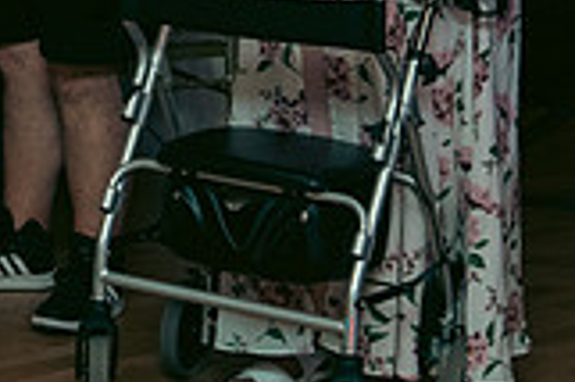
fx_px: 2936
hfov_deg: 10.7
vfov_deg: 7.3
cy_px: -266
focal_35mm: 184
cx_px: -375
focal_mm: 51
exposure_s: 1/160
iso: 2500
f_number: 3.5
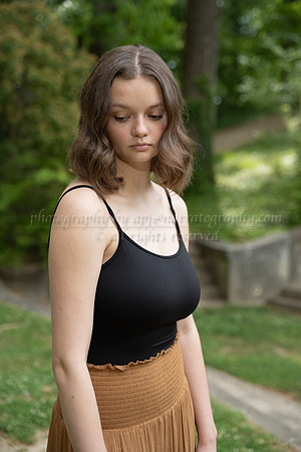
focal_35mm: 58
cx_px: 150
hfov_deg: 23.4
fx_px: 727
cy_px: 226
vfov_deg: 34.5
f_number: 3.2
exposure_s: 1/500
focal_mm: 58
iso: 200
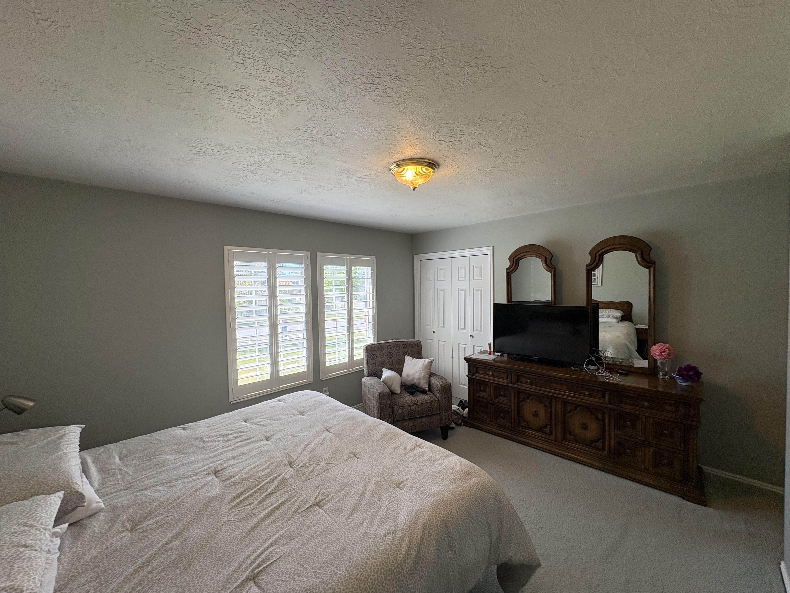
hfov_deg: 102.1
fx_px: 320
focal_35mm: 14
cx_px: 395
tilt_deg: -2.6
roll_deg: +1.0
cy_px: 296
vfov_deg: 85.7
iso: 64
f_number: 2.2
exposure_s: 1/184
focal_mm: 2.22
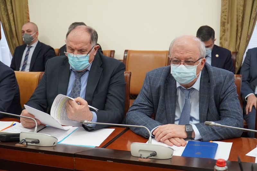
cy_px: 86
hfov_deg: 40.0
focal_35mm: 50
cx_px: 128
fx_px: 353
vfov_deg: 27.2
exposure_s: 1/160
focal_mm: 33
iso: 2500
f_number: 4
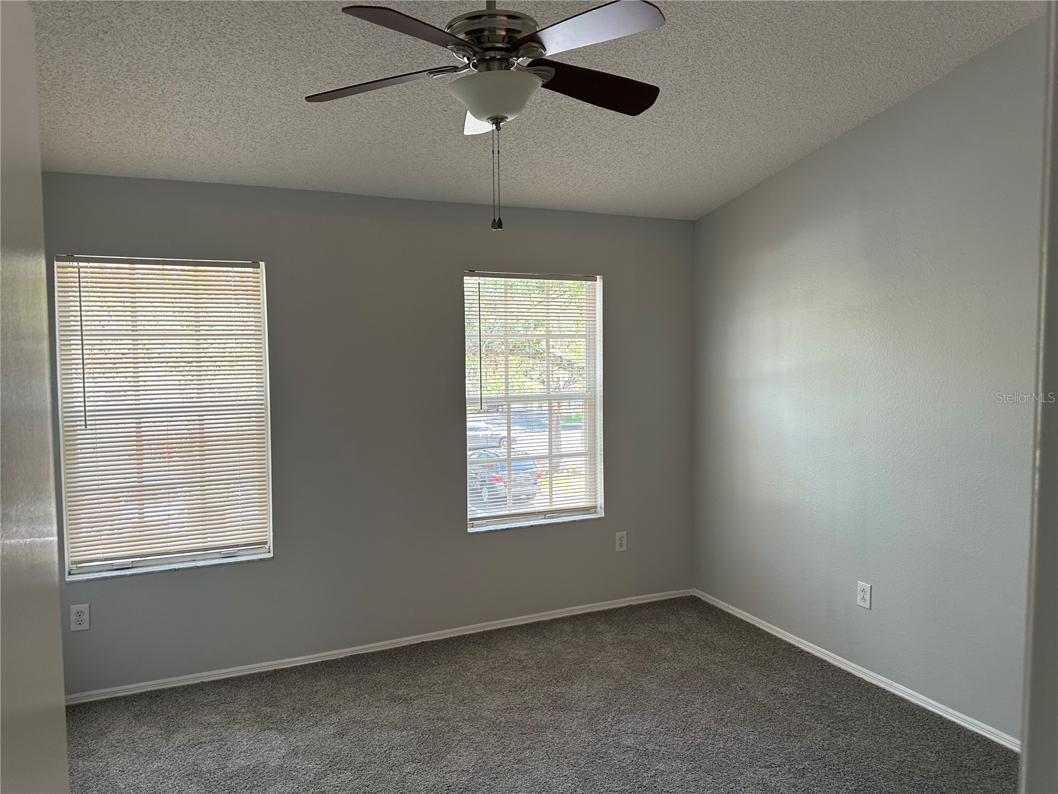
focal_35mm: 24
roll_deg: +0.0
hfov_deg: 71.6
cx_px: 529
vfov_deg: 56.8
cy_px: 397
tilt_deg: -3.4
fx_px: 734
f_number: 1.78
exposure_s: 1/120
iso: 160
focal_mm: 6.86
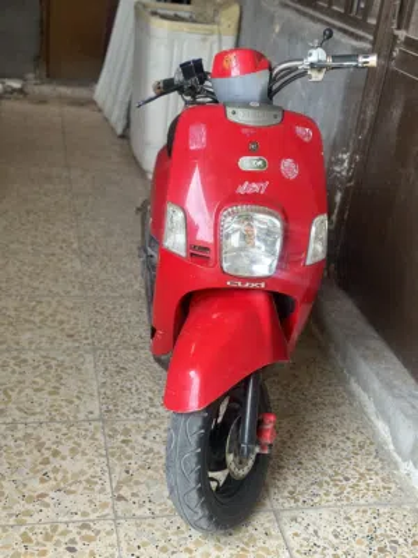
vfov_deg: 39.7
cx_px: 209
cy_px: 279
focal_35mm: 48
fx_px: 773
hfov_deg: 30.3
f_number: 1.78
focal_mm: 6.86
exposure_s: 1/121
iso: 80
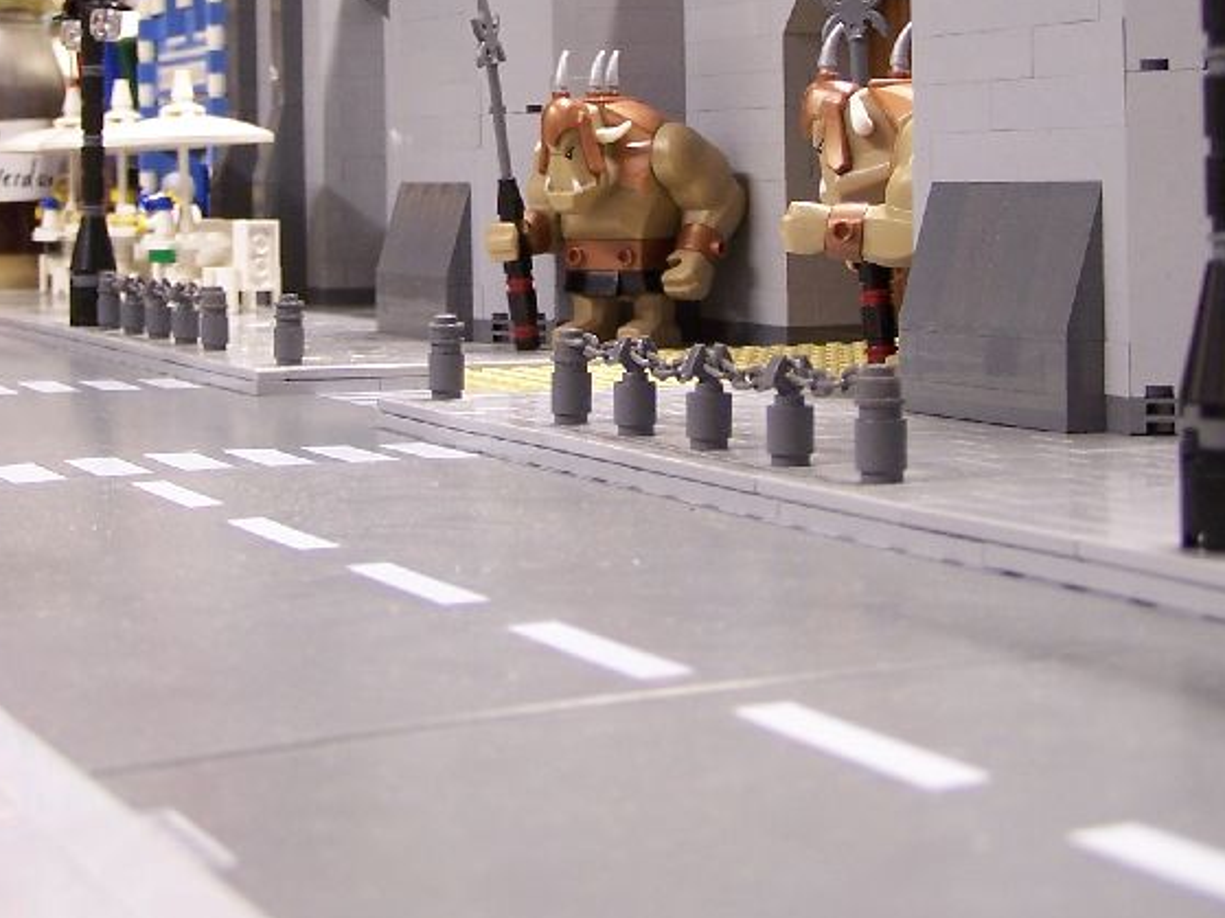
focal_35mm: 88
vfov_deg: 16.6
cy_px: 127
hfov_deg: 22.3
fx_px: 3113
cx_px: 561
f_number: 3
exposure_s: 1/4
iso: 80
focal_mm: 8
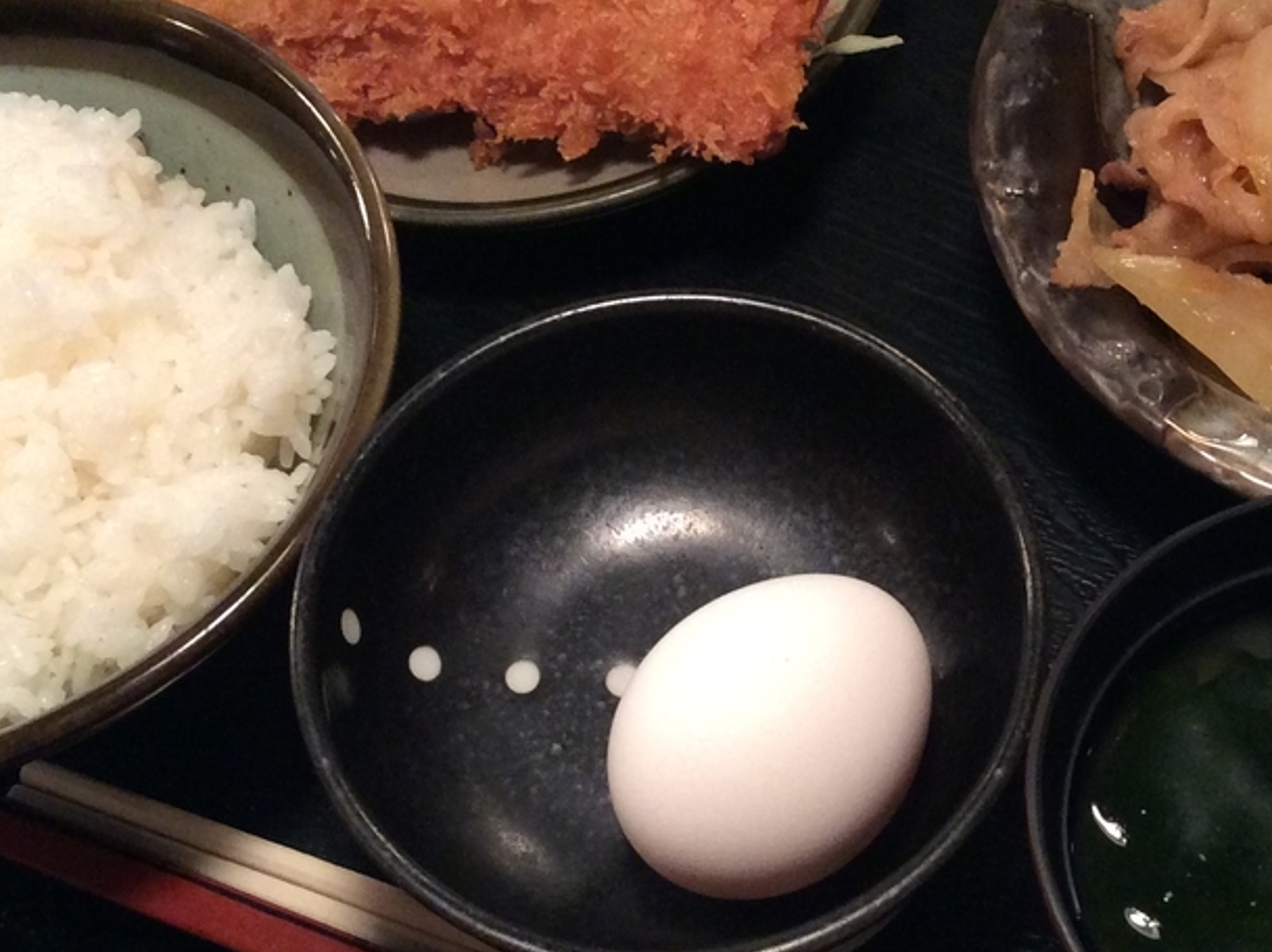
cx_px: 775
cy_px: 415
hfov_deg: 30.6
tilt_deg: -58.7
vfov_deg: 23.2
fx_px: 2314
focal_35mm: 63
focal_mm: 3.3
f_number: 2.4
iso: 250
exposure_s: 1/24
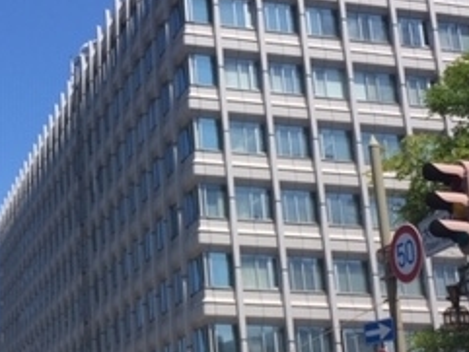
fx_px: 1044
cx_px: 119
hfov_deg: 25.0
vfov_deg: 19.1
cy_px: 202
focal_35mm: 77
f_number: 2.2
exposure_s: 1/1883
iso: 32
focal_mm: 4.15
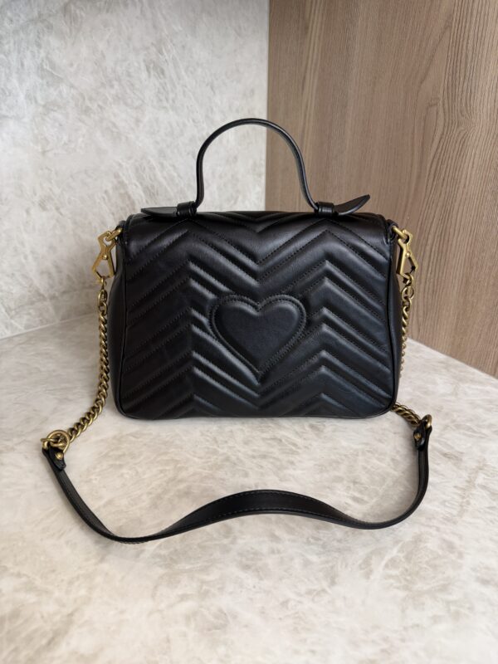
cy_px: 332
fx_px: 460
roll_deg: -0.9
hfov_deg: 56.8
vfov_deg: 71.6
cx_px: 249
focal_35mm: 24
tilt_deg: -27.8
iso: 100
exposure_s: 1/120
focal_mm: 6.76
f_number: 1.78
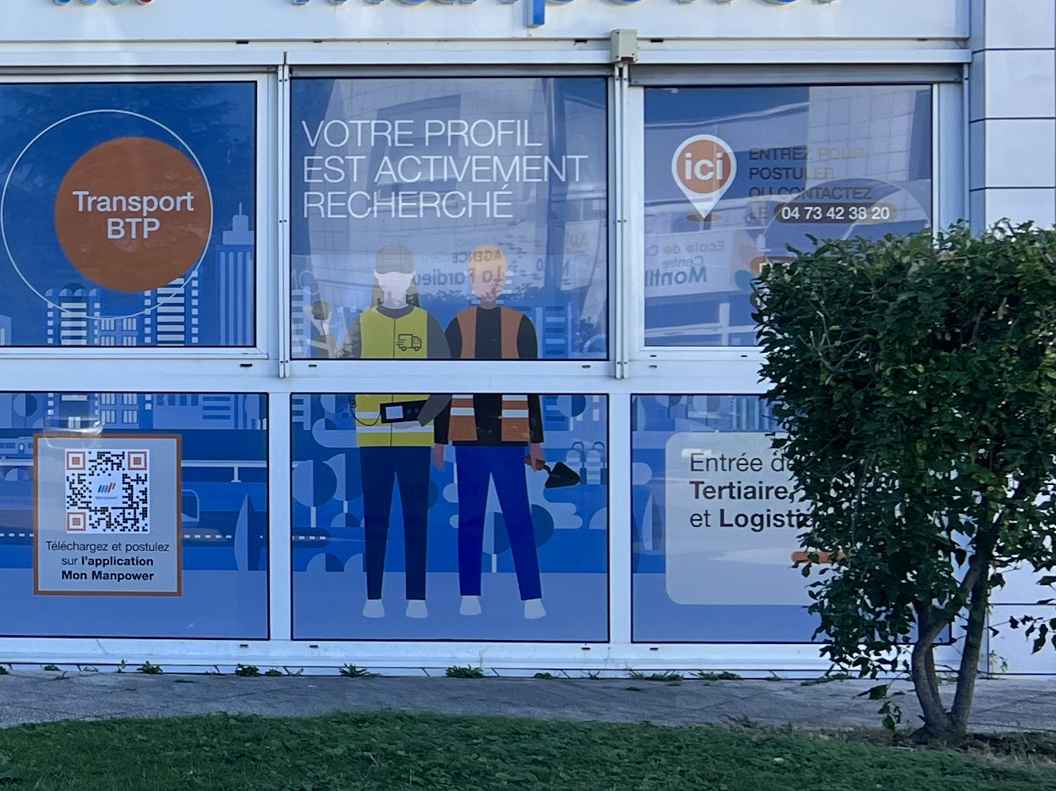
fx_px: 2410
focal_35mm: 79
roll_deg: +0.1
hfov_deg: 22.4
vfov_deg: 18.6
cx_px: -269
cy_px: 326
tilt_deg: +0.2
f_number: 1.5
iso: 50
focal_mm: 5.7
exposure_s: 1/1344
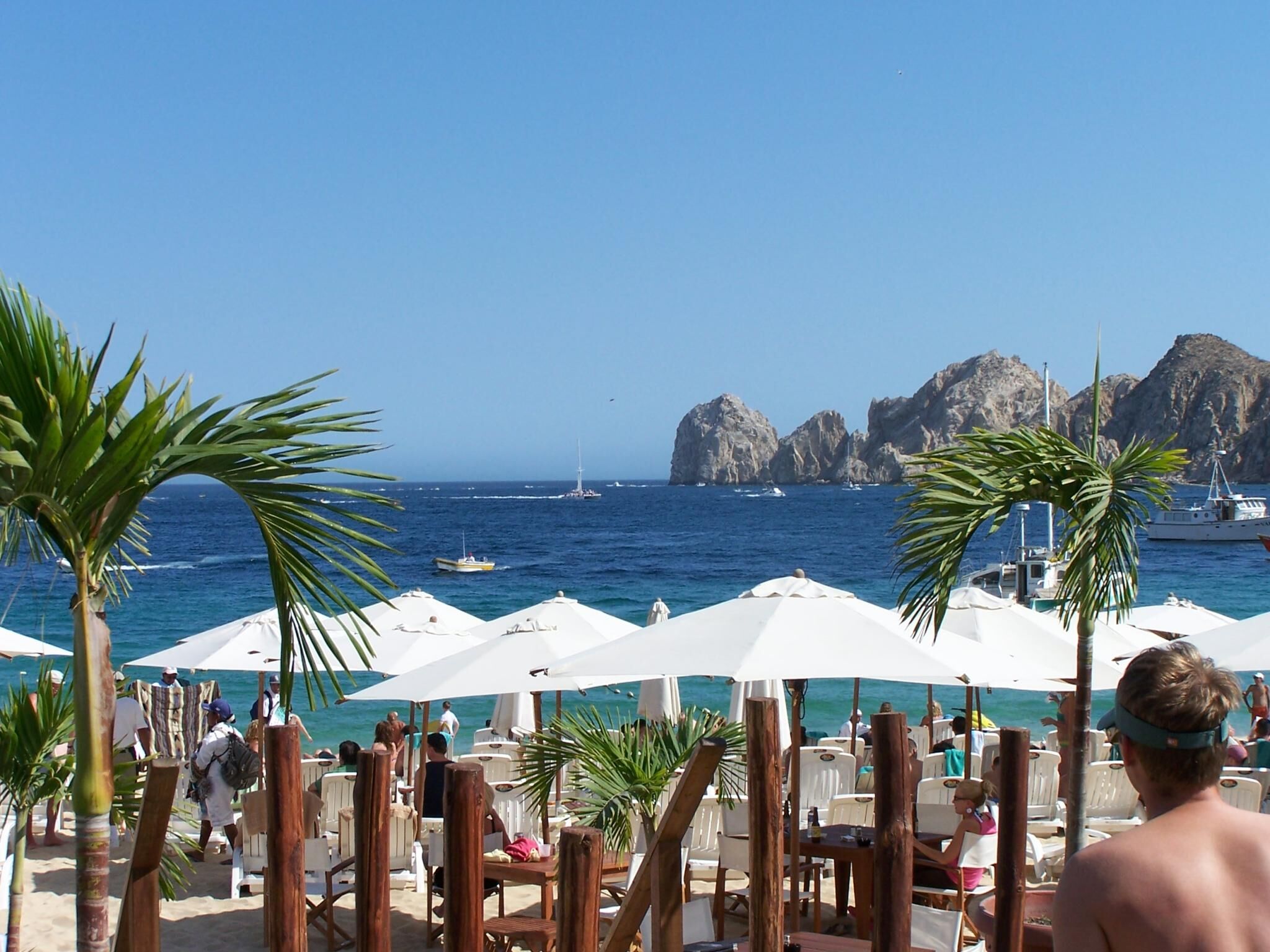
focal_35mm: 67
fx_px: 2458
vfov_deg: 21.9
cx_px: 635
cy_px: 476
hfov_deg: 29.0
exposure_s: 1/800
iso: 80
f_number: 4.5
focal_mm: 11.1
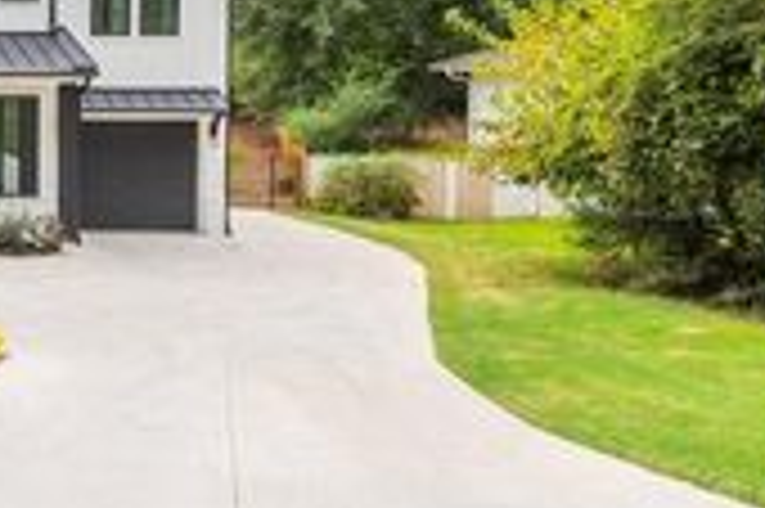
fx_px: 1189
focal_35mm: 56
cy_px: 67
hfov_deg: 28.2
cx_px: -274
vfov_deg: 23.6
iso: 400
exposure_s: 1/400
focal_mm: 19
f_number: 8
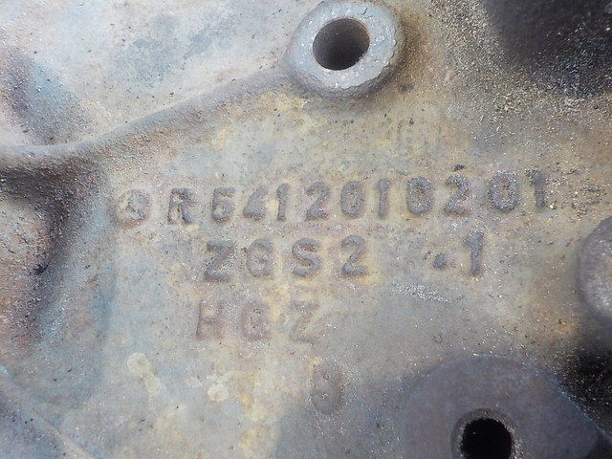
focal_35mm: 30
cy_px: 230
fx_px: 530
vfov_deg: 46.8
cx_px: 306
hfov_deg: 60.0
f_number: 3.3
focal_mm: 4.1
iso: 400
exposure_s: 1/15
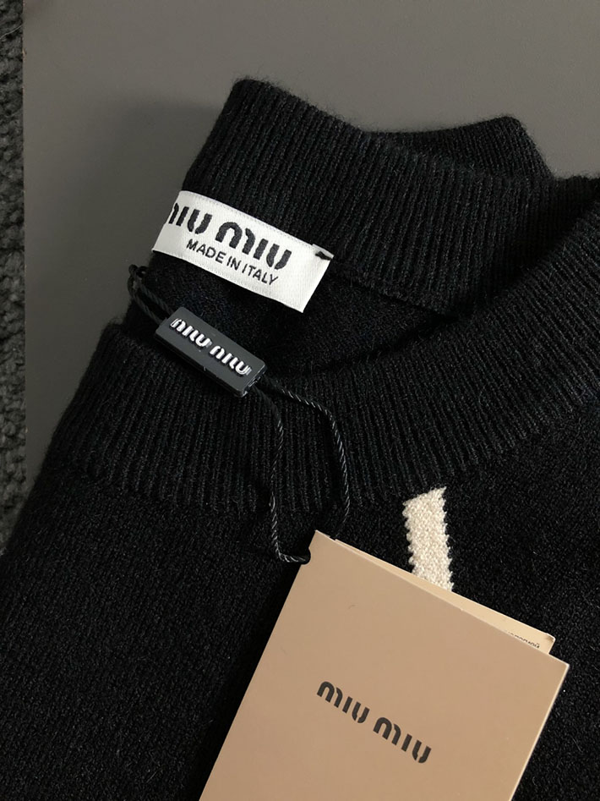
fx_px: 647
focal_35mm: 28
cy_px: 400
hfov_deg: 49.7
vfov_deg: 63.5
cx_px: 300
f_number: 1.8
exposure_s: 1/15
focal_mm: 4
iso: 80
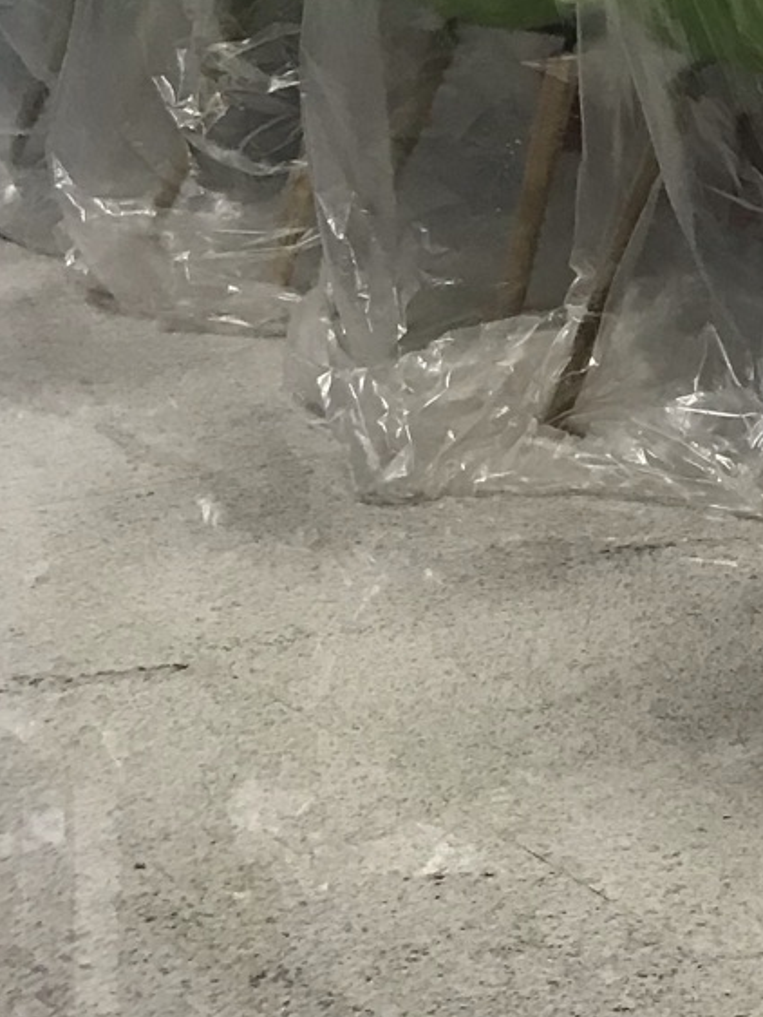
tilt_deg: -1.0
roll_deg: +0.1
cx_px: 1329
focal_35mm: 102
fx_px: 2995
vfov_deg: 18.2
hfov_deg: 13.2
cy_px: -244
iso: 32
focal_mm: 3.99
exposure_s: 1/30
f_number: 1.8
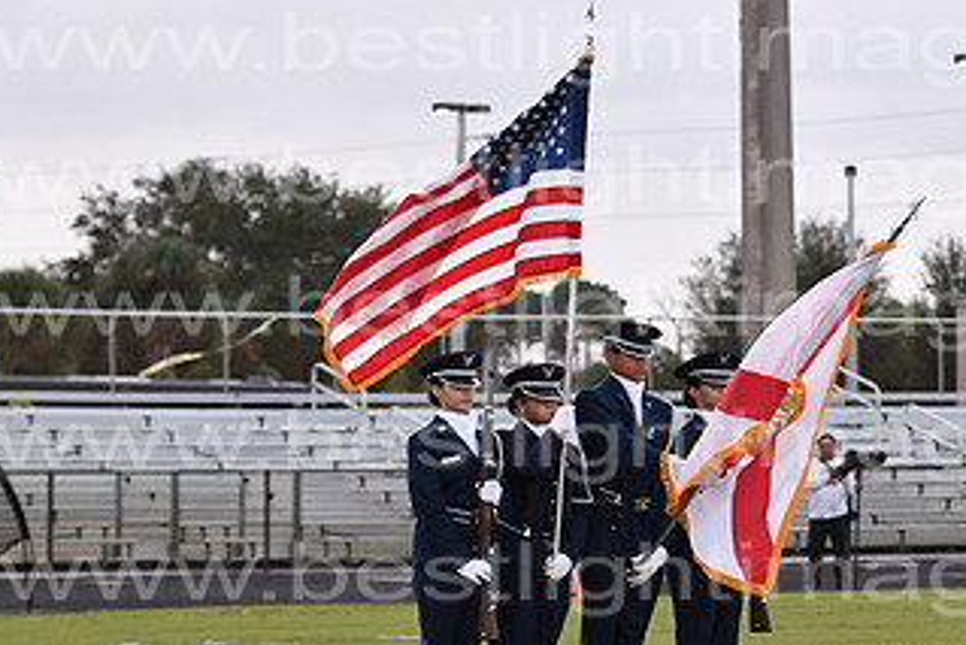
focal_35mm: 213
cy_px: 380
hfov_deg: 9.6
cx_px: 687
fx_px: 5718
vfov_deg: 6.5
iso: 800
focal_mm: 78
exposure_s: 1/1250
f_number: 3.2
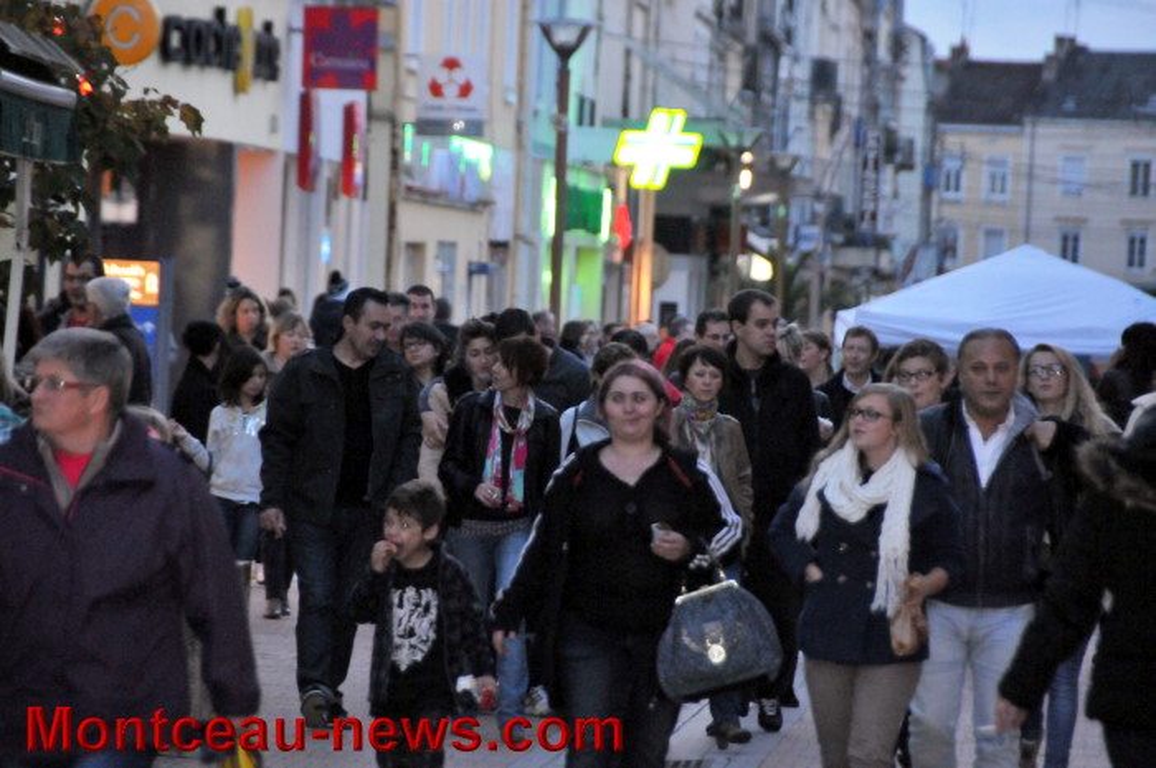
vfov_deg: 4.6
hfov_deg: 6.9
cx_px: 578
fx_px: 9622
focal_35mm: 300
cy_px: 384
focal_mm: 200
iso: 3200
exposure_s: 1/250
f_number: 5.6
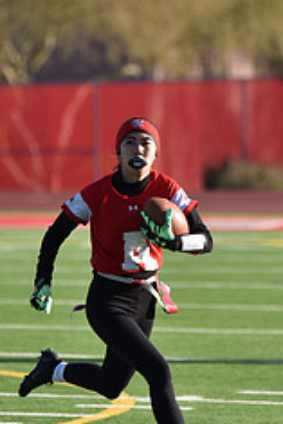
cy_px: 233
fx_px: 7664
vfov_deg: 3.2
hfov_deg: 2.1
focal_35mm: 651
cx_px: 133
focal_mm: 340
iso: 280
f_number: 6
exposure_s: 1/1000
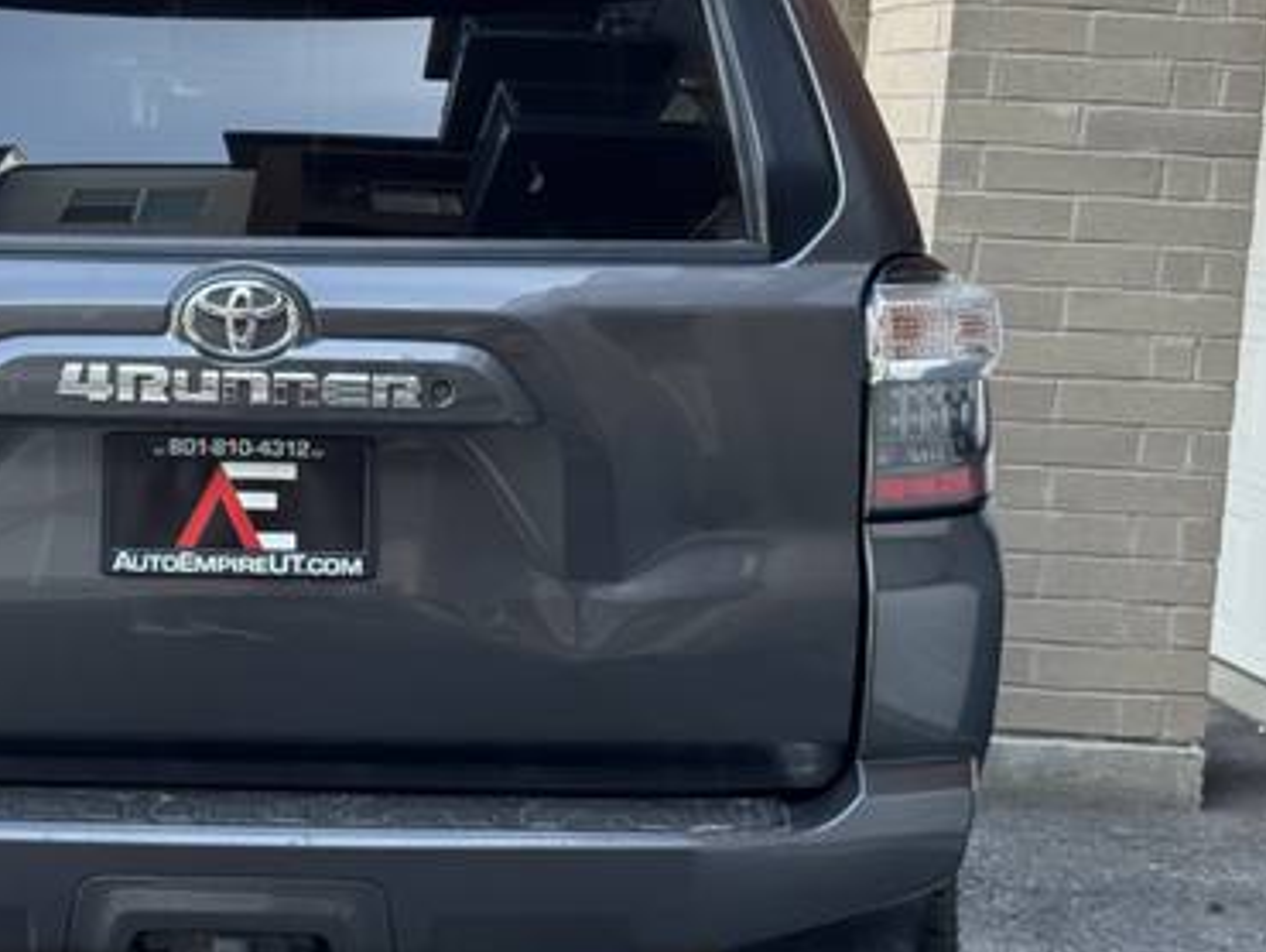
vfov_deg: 17.8
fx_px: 3038
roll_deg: -0.4
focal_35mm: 83
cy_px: 380
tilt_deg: -2.9
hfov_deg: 23.1
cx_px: 192
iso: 64
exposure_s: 1/328
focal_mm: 6.76
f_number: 1.78
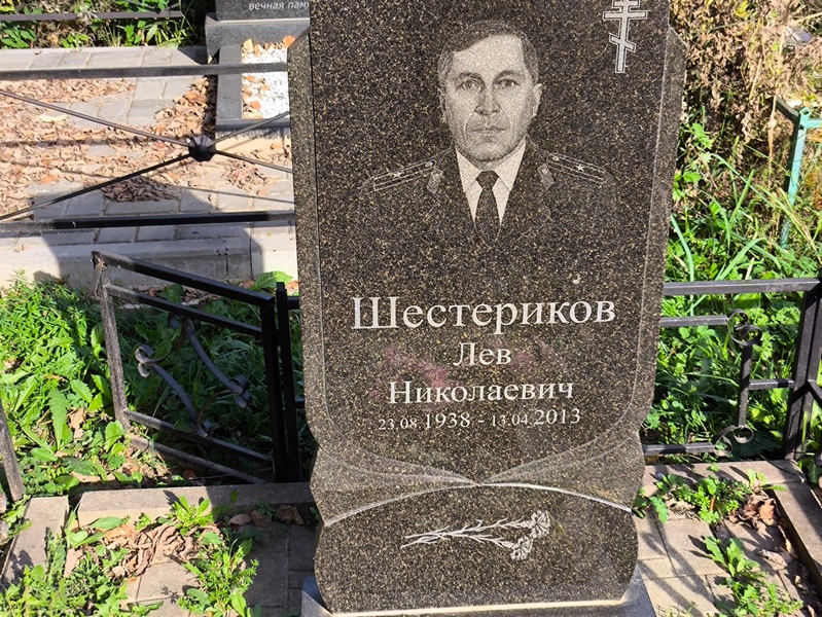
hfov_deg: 38.2
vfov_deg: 29.1
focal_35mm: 50
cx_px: 411
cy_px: 308
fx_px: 1188
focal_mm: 4.71
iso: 50
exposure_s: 1/470
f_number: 1.7
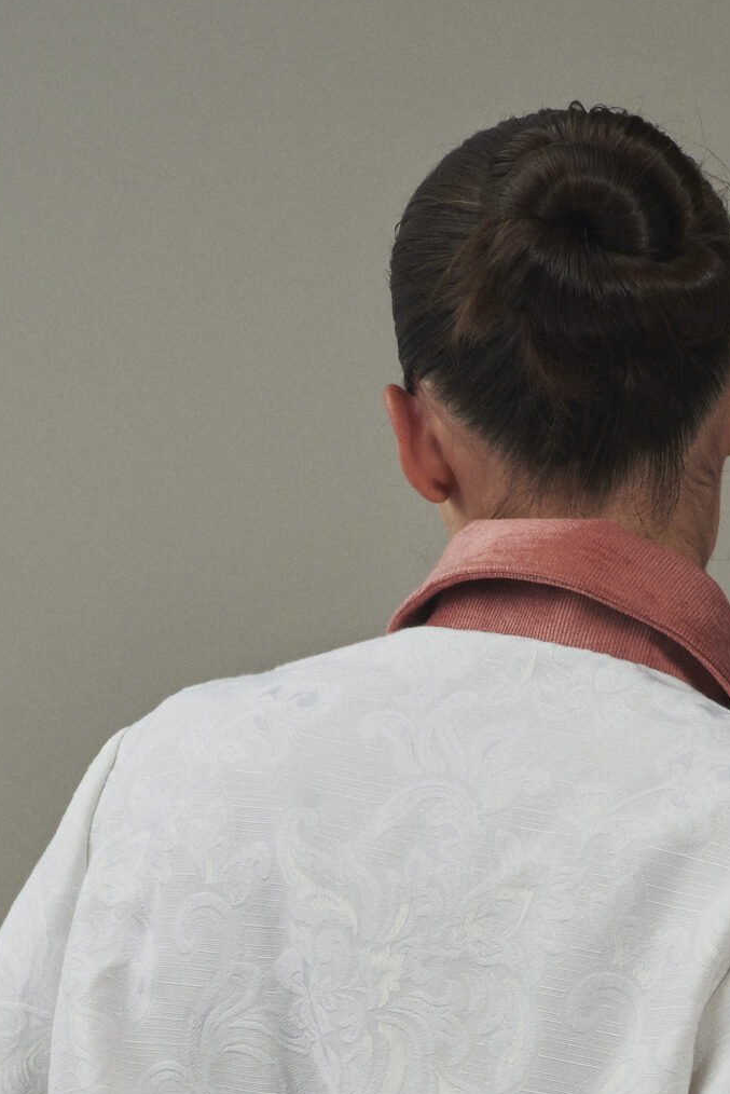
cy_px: 1229
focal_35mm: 265
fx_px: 8052
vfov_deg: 7.7
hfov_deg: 5.2
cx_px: 502
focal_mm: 105
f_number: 11
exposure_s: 1/160
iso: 200
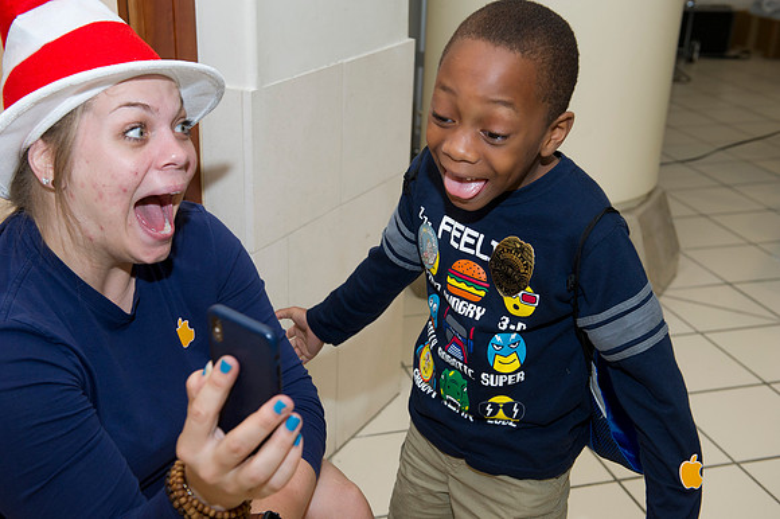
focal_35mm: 48
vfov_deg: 28.0
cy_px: 260
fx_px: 1039
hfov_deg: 41.1
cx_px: 390
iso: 1250
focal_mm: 48
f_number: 5.6
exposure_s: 1/200
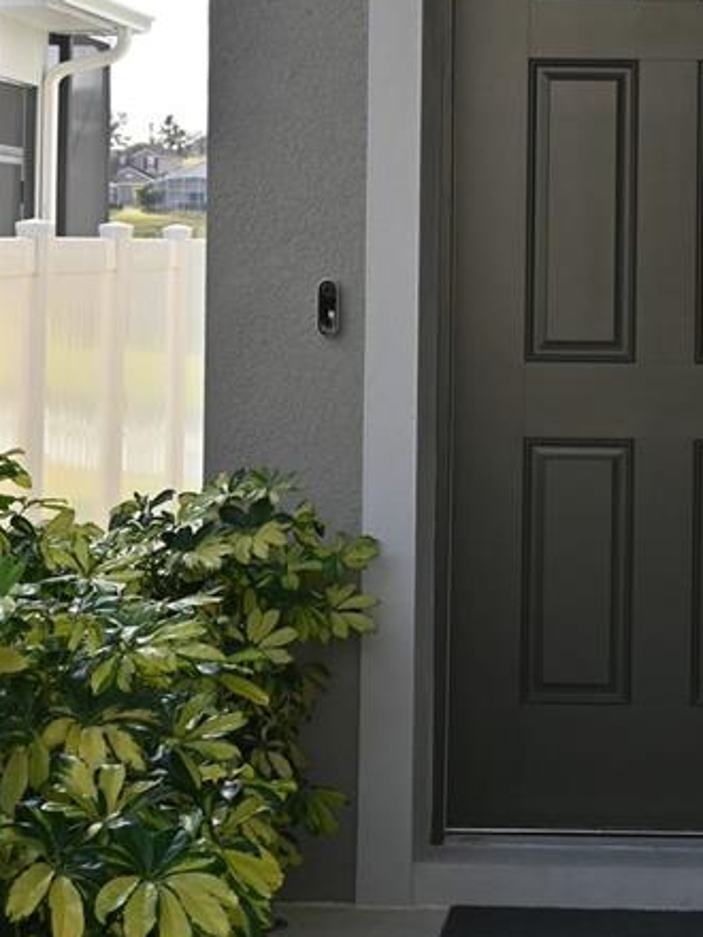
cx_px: 559
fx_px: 3195
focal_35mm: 118
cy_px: 130
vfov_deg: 16.5
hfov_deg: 12.5
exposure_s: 1/200
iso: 100
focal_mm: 30
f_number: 7.1
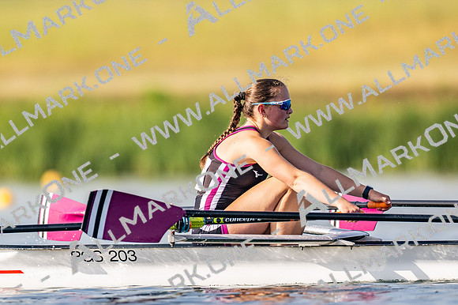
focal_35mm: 900
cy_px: 152
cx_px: 229
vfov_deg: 1.5
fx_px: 11443
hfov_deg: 2.3
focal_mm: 600
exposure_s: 1/2500
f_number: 4
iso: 200
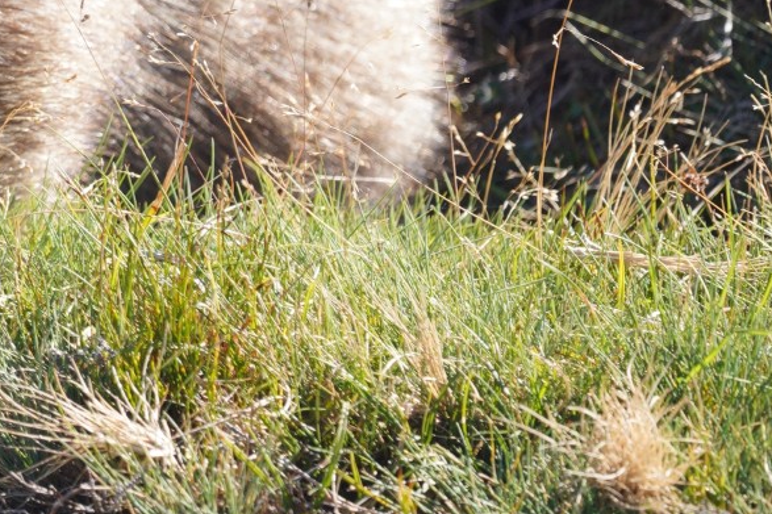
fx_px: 18775
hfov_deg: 2.4
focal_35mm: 876
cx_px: -267
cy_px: -112
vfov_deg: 1.6
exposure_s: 1/400
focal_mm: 317.3
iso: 400
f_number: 6.3
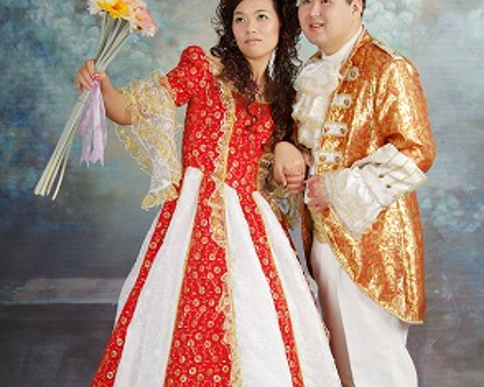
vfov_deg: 21.0
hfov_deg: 26.1
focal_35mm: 73
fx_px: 1045
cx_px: 239
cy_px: 211
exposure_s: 1/125
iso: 100
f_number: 9.5
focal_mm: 34
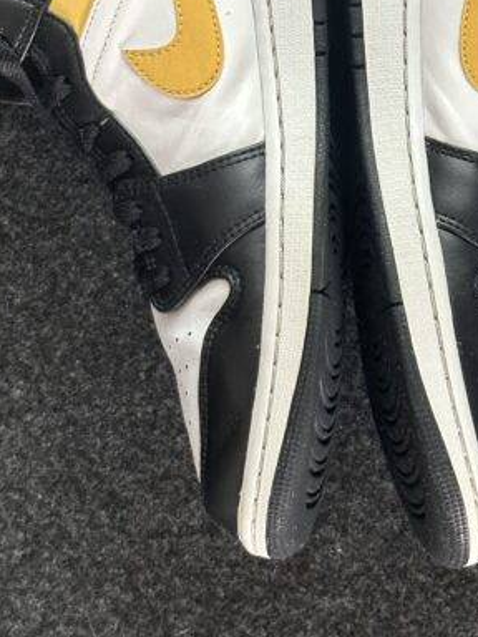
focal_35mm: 100
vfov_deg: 19.4
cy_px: 105
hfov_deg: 14.7
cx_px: 349
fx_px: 1841
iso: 250
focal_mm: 6.86
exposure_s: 1/50
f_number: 1.78
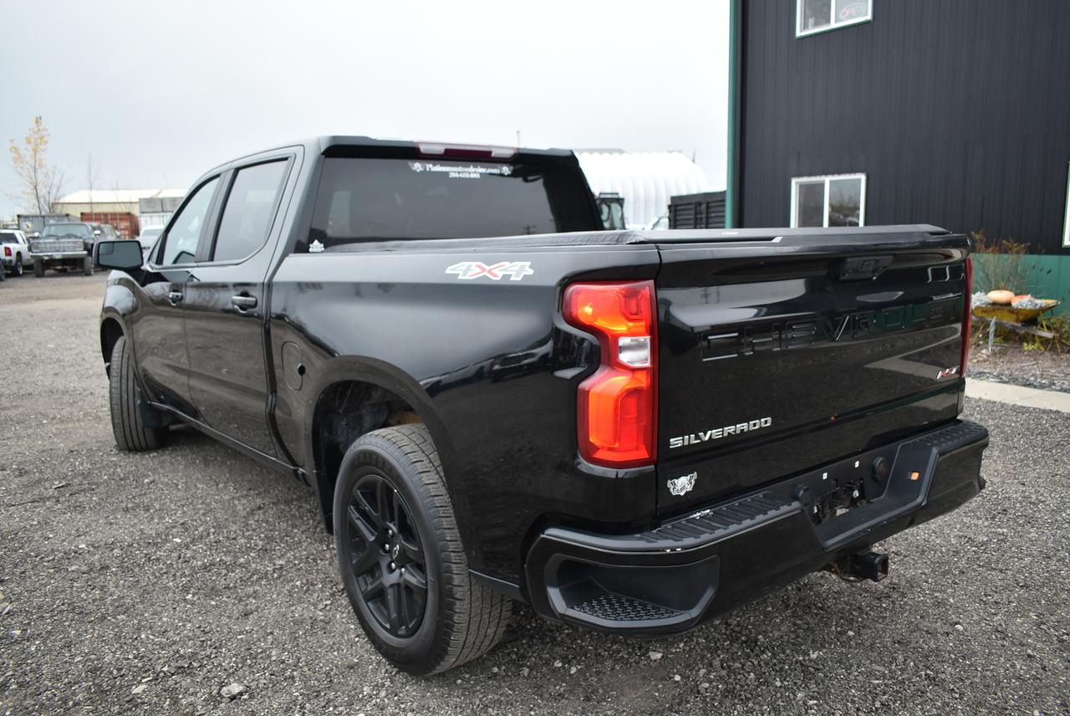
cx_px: 535
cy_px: 358
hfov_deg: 67.3
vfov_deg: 48.0
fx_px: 803
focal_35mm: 27
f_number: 4
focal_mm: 18
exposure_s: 1/250
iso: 400
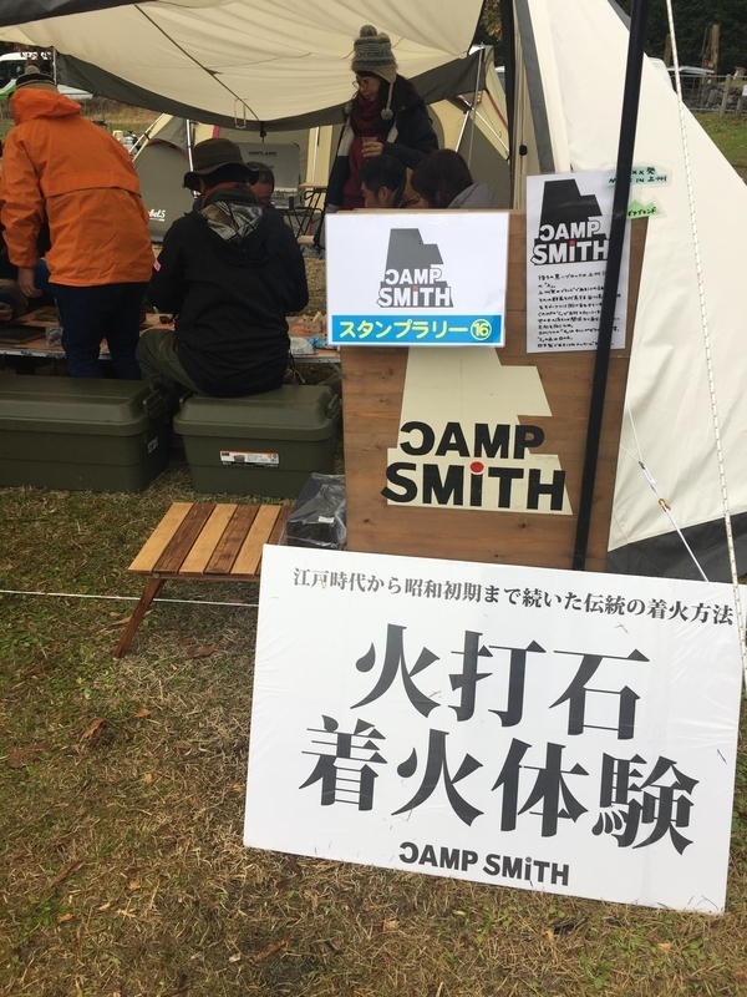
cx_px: 374
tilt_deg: -22.4
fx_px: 834
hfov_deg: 48.2
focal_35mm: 29
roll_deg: -0.8
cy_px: 498
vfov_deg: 61.7
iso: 32
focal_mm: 4.15
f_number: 2.2
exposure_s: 1/138
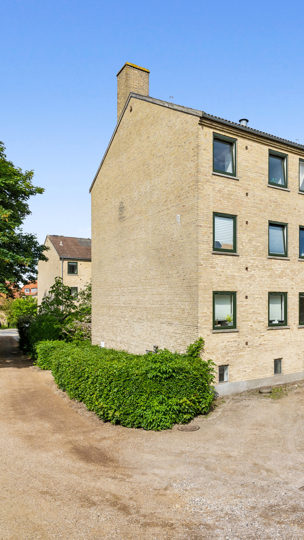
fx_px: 387
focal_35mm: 27
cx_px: 253
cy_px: 270
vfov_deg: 69.9
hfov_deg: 40.7
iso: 100
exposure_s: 1/750
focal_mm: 17
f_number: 6.7
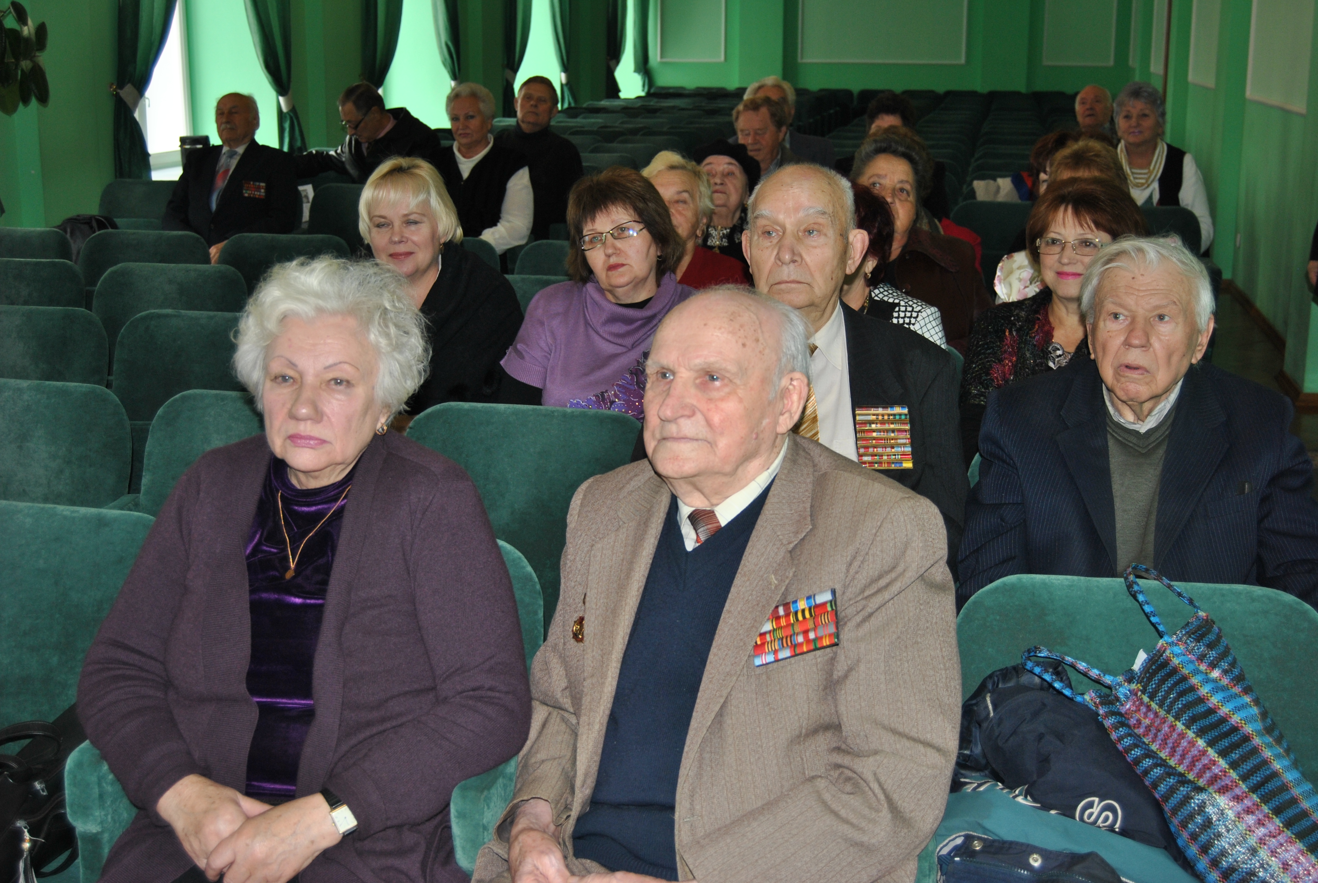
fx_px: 1704
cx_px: 659
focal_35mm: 46
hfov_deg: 42.3
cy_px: 442
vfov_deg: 29.0
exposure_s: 1/60
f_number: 4.2
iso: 200
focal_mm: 31
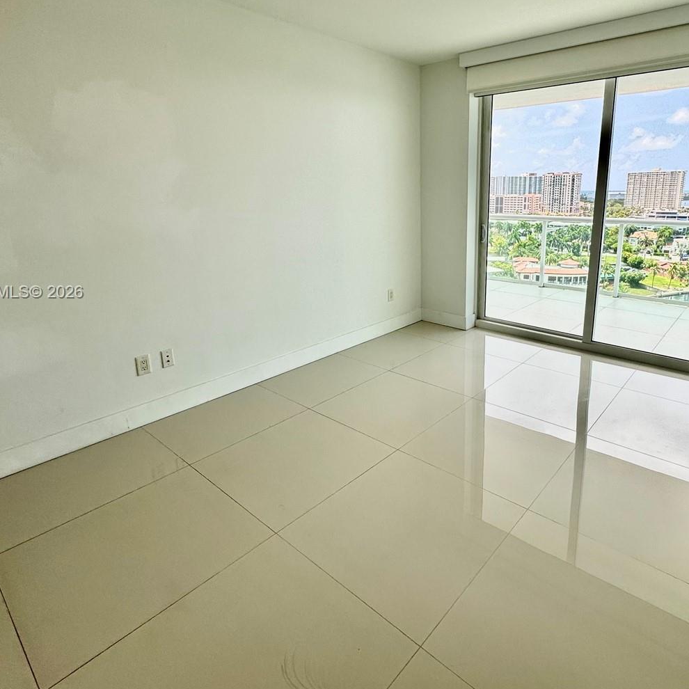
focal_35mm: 20
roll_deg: +0.1
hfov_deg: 73.8
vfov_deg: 74.4
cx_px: 423
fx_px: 450
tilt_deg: -12.8
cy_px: 293
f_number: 2.2
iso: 40
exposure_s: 1/341
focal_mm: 2.22
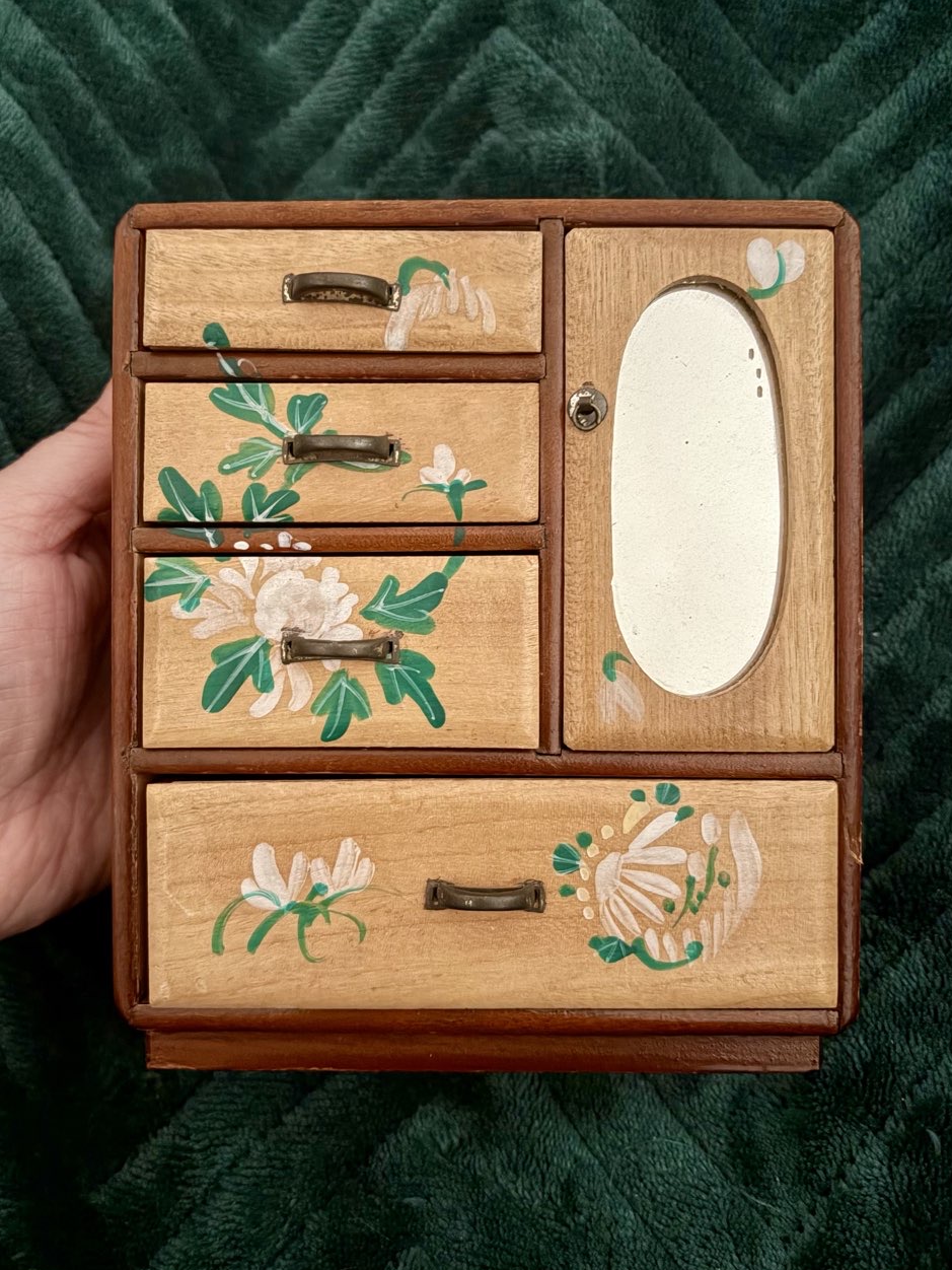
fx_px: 990
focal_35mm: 27
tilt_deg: -64.1
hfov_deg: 51.4
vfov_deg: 65.3
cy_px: 626
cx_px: 478
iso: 640
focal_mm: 5.96
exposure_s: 1/14
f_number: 1.6
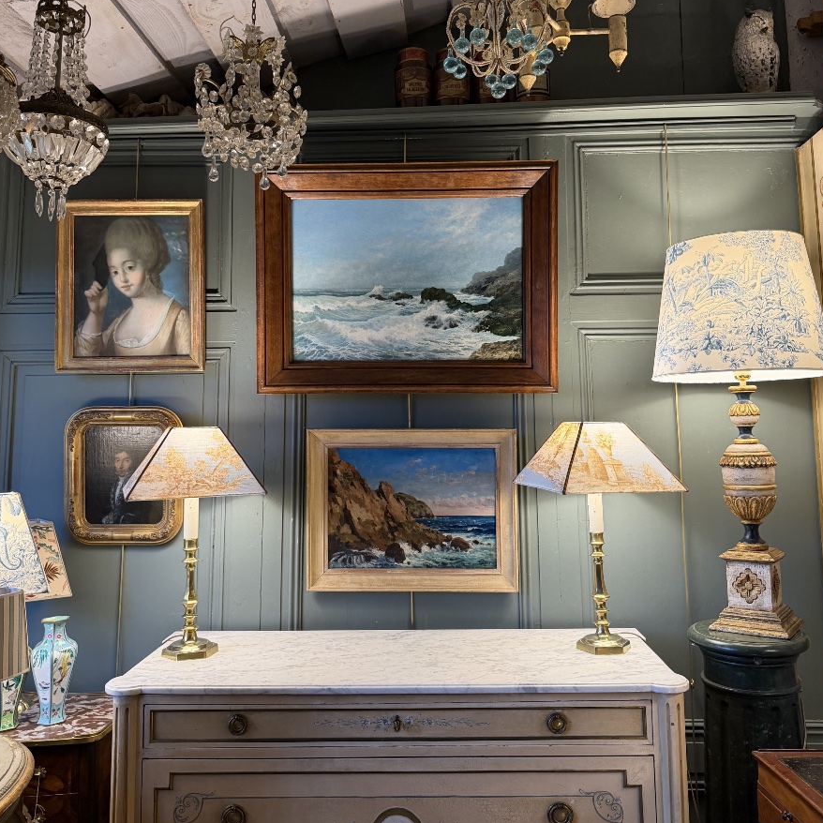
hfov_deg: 55.6
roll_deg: +1.2
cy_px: 340
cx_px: 417
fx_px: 780
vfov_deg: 55.3
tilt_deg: +7.0
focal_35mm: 29
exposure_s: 1/100
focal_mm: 6.76
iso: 250
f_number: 1.78
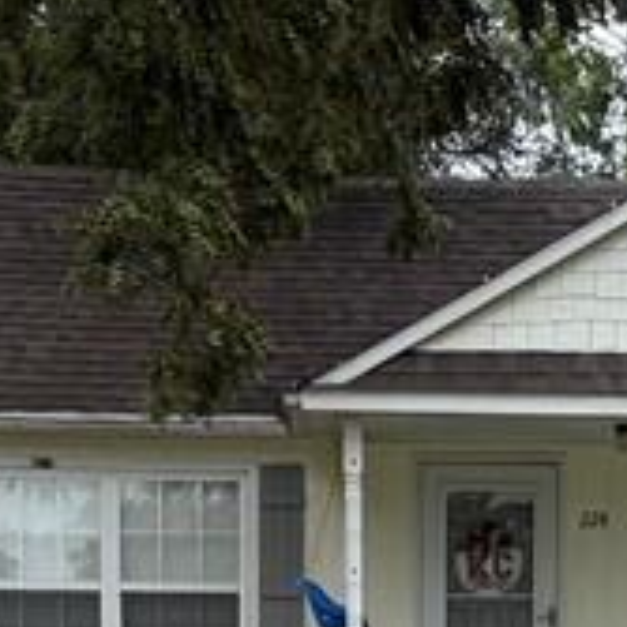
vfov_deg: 12.8
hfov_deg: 13.4
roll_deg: +0.6
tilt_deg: -4.9
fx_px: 2664
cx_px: 387
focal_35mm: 130
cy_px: 890
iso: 100
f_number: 1.78
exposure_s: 1/1156
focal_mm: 6.76
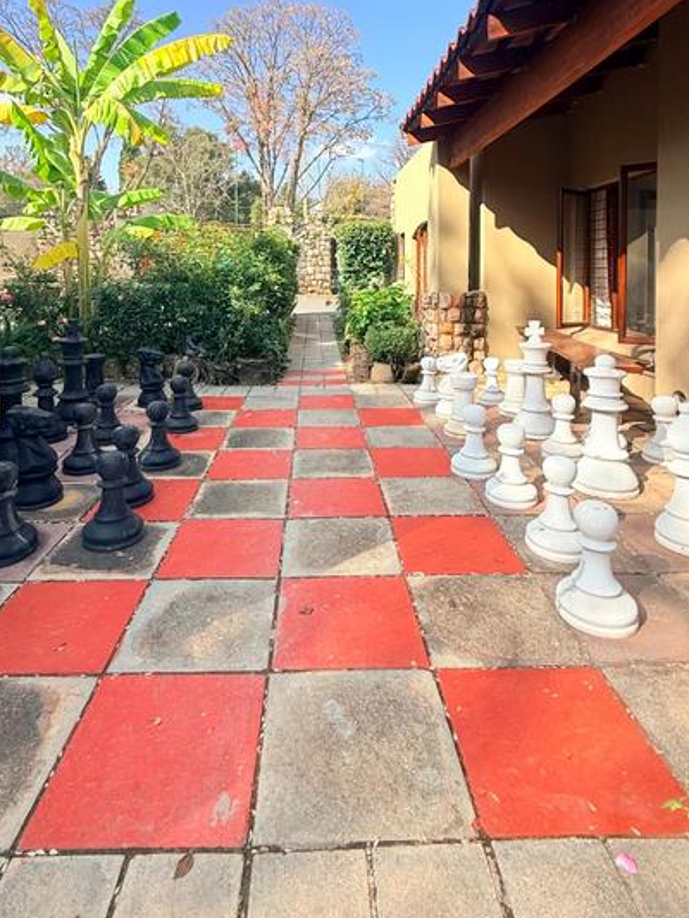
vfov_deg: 76.1
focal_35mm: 21
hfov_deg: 63.4
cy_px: 296
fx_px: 557
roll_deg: +0.6
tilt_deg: -1.9
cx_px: 319
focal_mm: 2.22
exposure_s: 1/799
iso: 50
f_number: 2.2
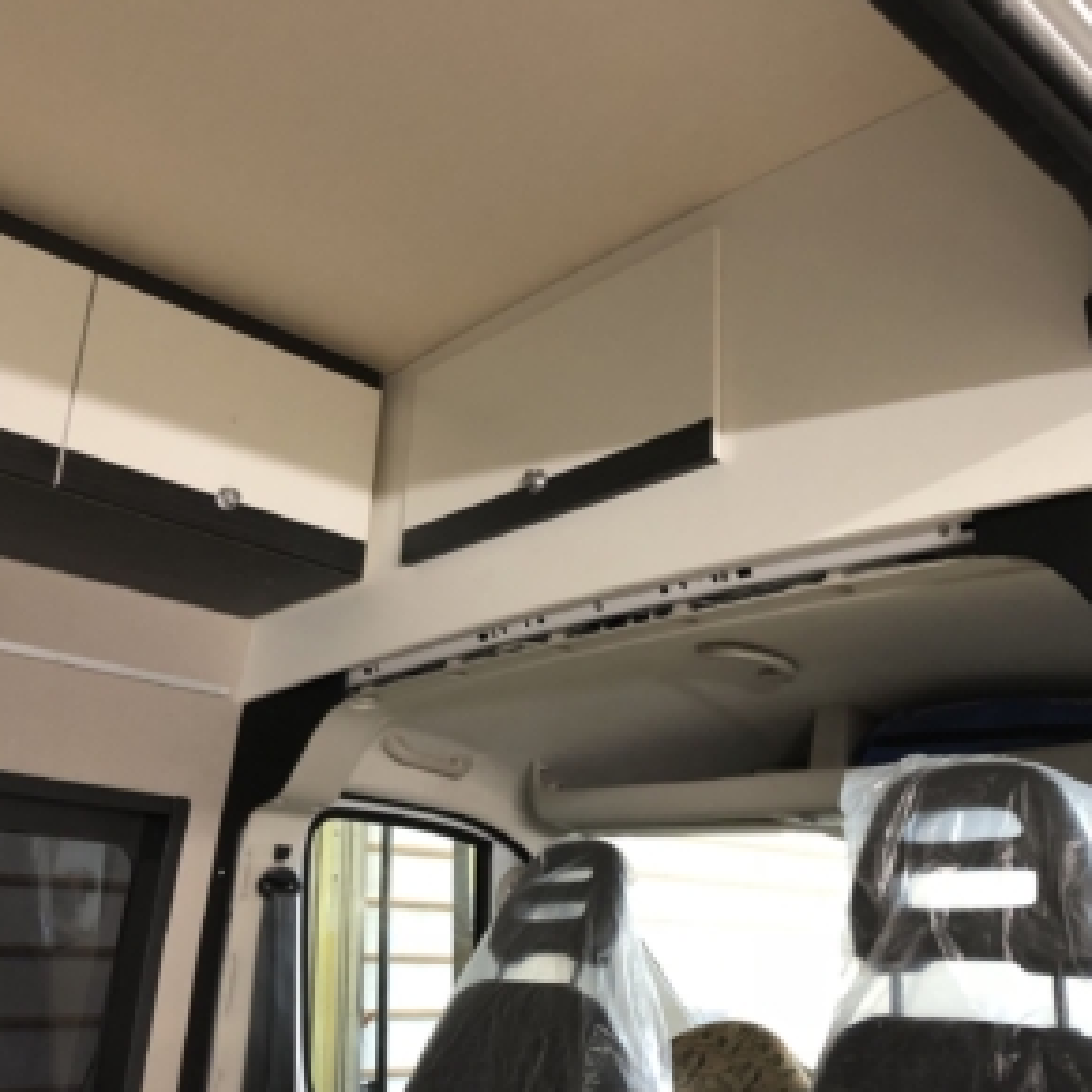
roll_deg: -2.0
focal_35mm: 34
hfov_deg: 48.4
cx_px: 552
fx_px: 1213
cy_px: 544
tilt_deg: +19.1
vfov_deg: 48.5
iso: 100
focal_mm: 4
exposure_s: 1/17
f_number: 1.8
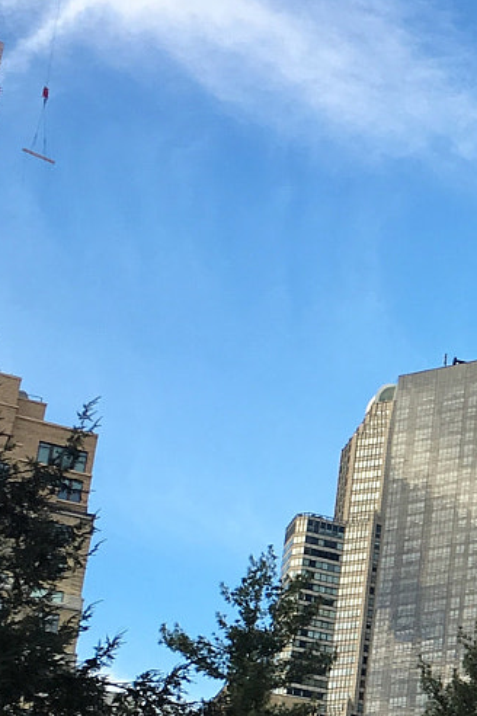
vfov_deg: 20.5
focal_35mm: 98
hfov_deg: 13.2
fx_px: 1948
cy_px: 626
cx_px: 724
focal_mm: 4.15
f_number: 2.2
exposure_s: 1/283
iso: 25
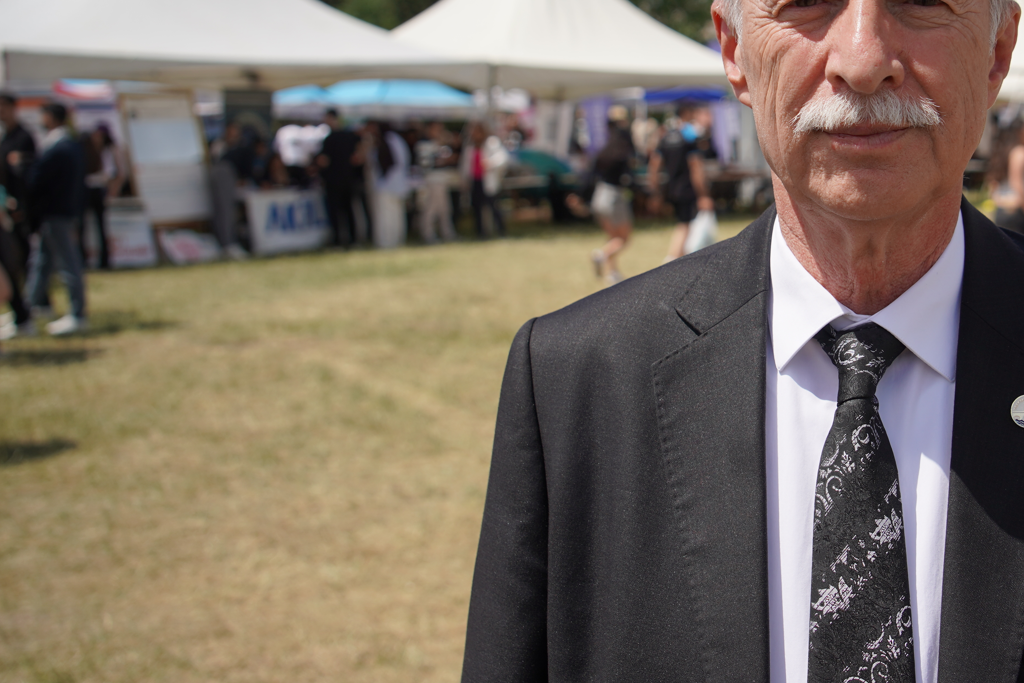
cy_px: 265
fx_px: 1507
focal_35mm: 53
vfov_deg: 25.5
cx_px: 822
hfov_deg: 36.2
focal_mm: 33
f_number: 4.5
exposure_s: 1/1250
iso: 100
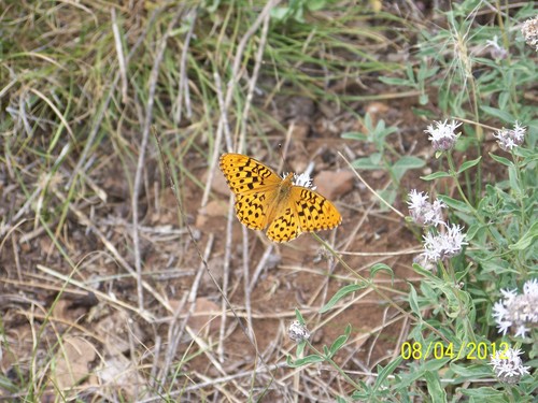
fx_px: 3248
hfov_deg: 9.5
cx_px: 269
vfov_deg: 7.1
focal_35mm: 209
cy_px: 202
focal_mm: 33.3
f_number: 3.6
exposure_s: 1/160
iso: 64
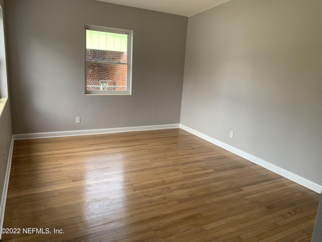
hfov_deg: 67.3
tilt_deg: -12.1
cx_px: 161
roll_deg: -3.7
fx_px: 242
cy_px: 121
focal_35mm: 26
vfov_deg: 53.1
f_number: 1.8
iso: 50
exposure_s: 1/121
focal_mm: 4.25
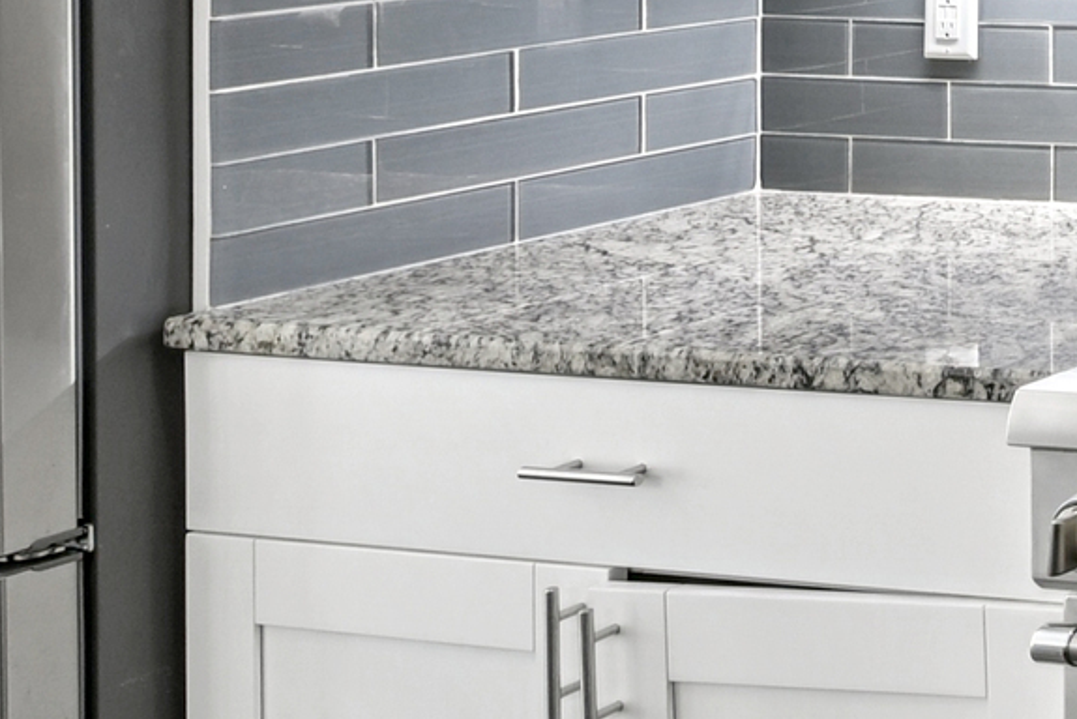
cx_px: 2459
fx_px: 2185
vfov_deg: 17.3
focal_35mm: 73
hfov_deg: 16.1
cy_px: -270
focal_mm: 14
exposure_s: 1/15
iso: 250
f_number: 8
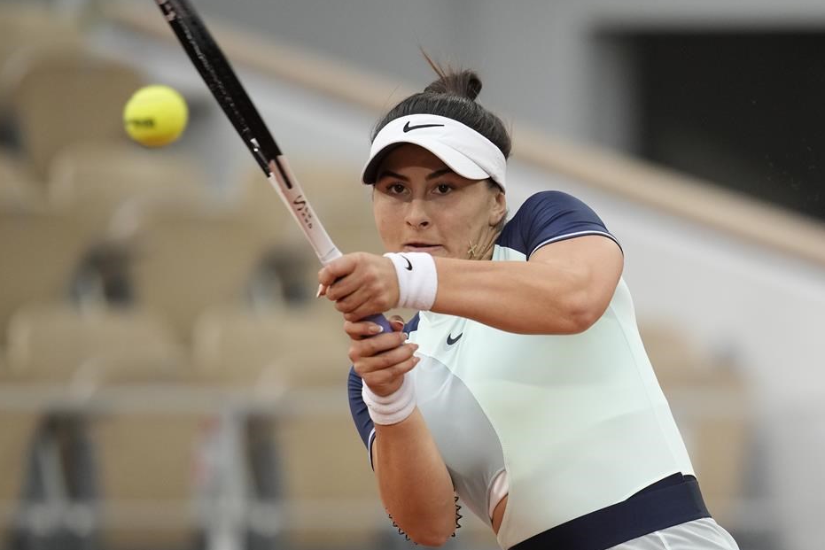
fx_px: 10084
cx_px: 417
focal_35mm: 440
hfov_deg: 4.7
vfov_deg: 3.1
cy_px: 249
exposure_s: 1/3200
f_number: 2.8
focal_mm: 400
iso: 2000
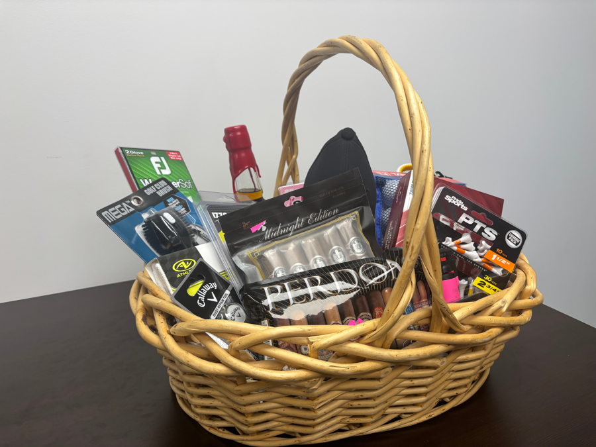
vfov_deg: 53.1
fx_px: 448
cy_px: 224
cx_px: 298
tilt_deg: -15.5
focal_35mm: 26
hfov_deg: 67.3
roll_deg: +0.4
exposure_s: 1/120
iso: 80
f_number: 1.6
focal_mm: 5.96
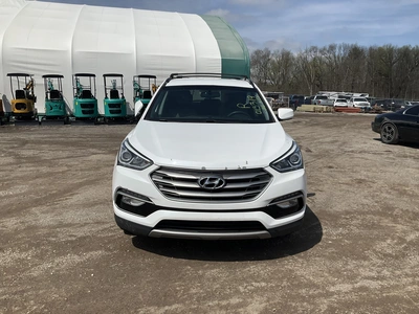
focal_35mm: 29
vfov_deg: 48.2
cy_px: 157
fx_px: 351
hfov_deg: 61.7
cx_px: 210
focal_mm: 3
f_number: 1.8
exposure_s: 1/4785
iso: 25
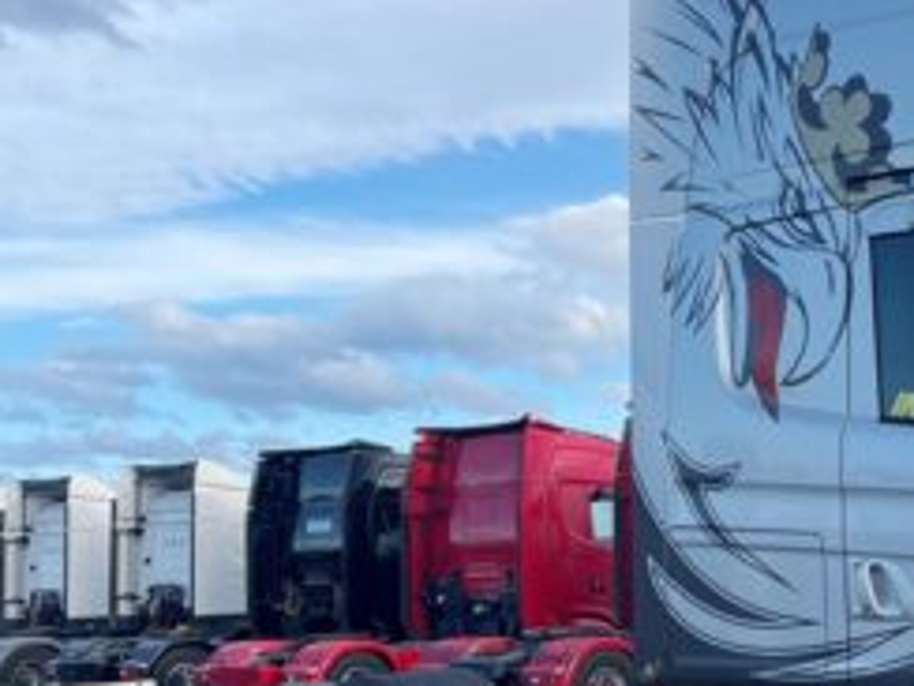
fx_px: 1690
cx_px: 764
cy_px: 506
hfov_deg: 29.4
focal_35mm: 64
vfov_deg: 22.7
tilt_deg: +7.3
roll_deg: +2.9
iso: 32
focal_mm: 4.2
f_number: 1.6
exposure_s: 1/1401
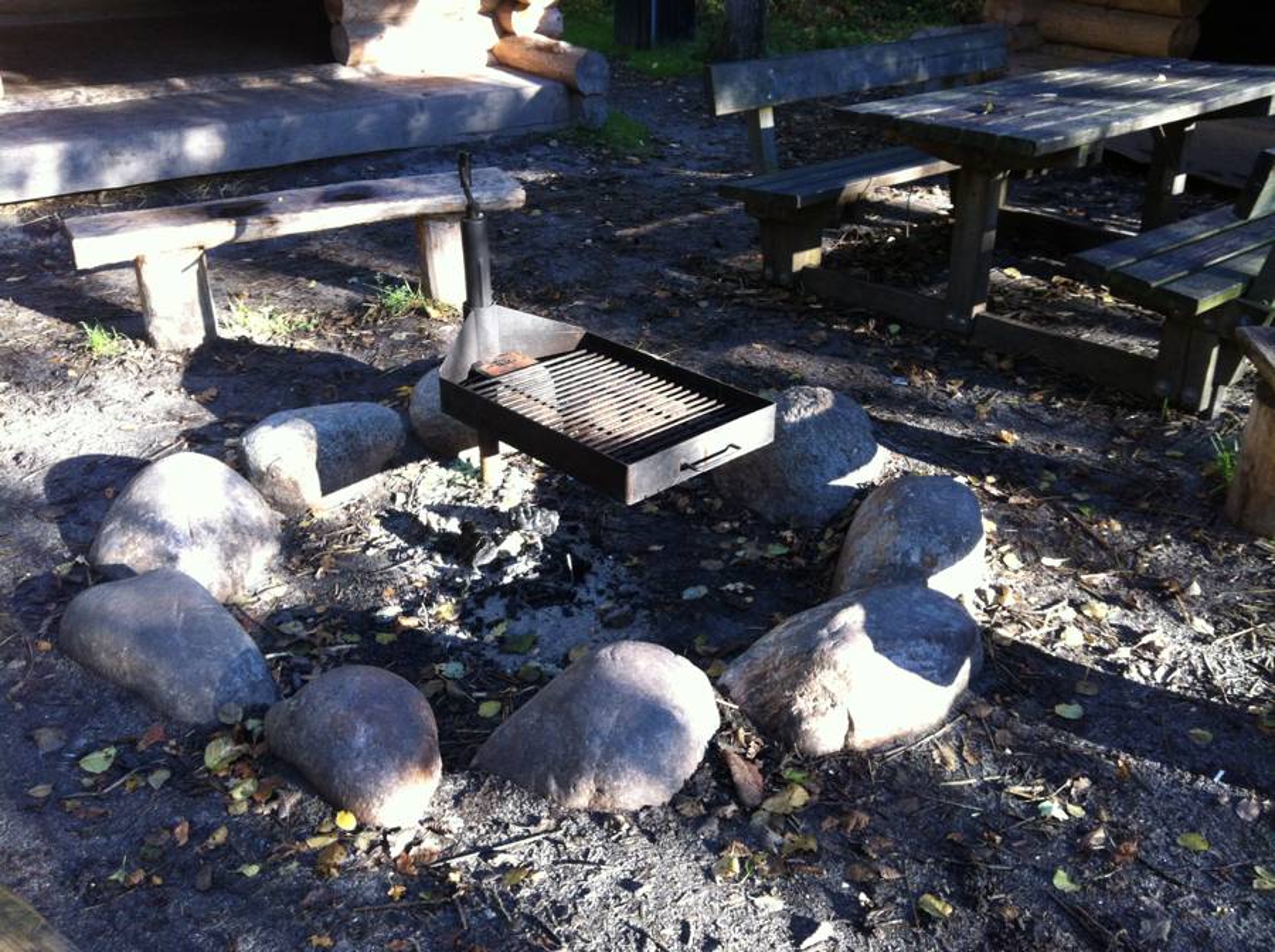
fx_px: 1287
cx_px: 638
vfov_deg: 40.6
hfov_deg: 52.7
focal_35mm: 35
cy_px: 476
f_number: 2.8
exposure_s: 1/120
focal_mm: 3.85
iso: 125
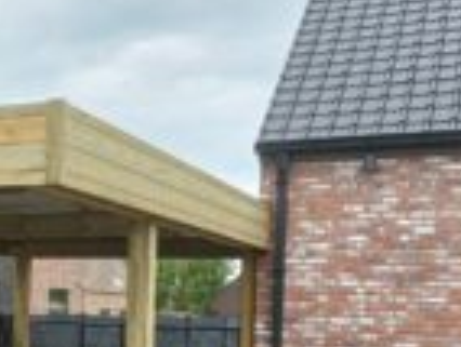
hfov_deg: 25.5
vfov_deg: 20.1
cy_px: 319
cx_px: -16
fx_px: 960
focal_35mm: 72
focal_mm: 4.65
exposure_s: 1/238
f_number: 1.8
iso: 50
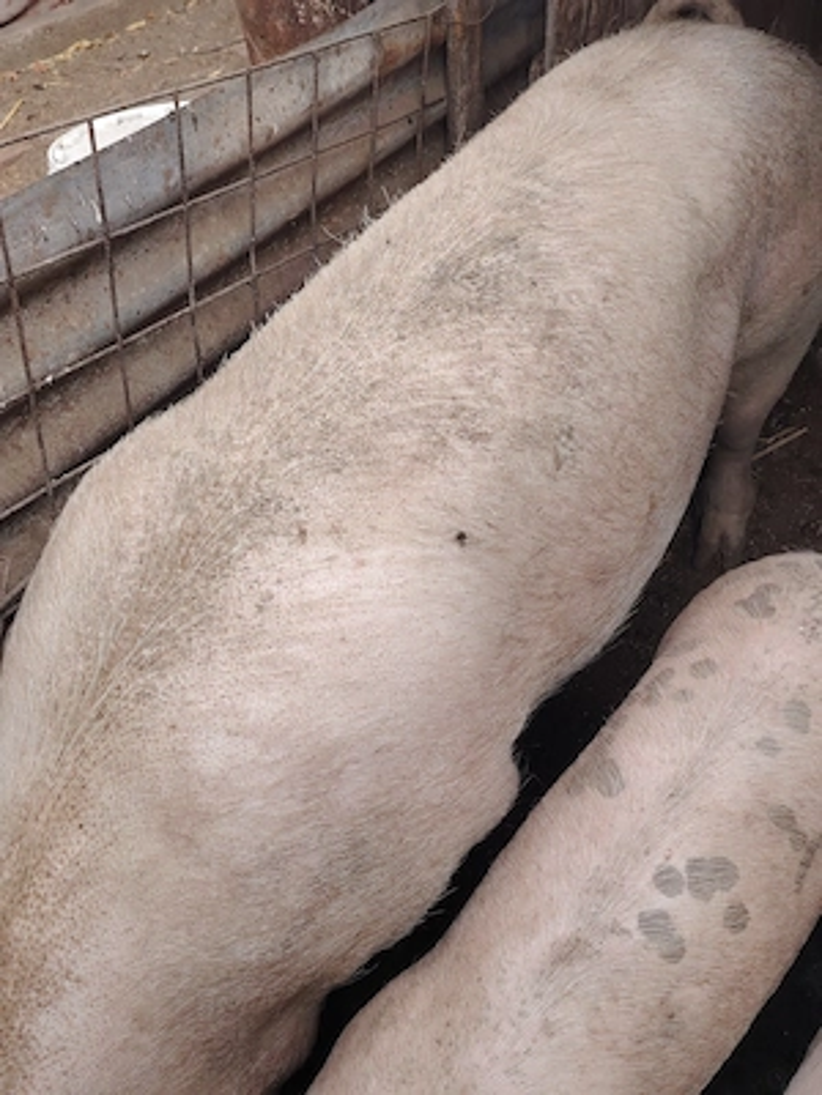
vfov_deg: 52.6
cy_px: 548
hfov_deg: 40.7
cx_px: 411
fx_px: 1108
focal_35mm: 35
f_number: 1.75
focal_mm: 5.25
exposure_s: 1/900
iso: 419
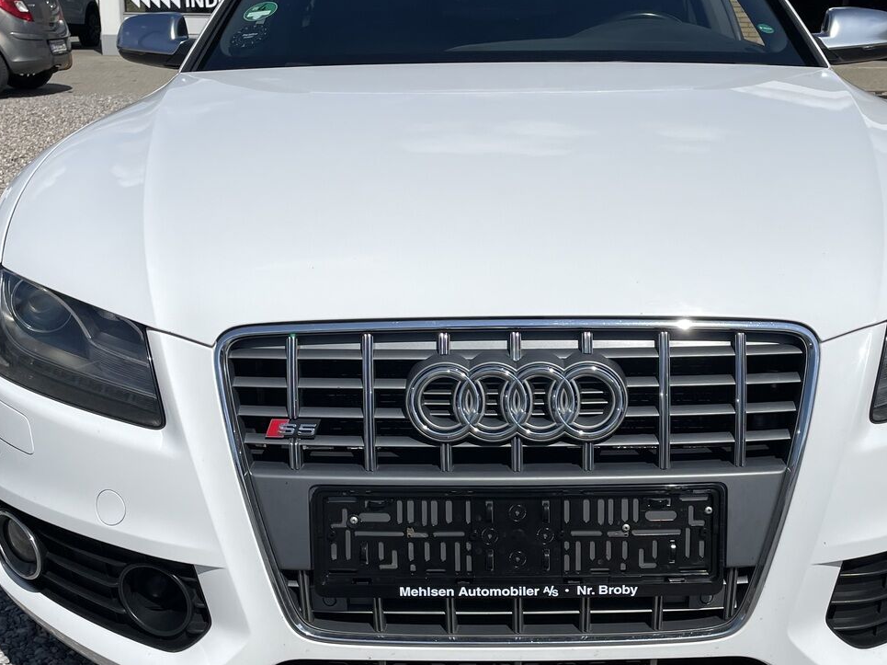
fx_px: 1178
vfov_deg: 31.5
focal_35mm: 46
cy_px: 320
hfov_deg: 41.2
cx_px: 496
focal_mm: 4.2
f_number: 1.6
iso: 32
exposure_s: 1/11905
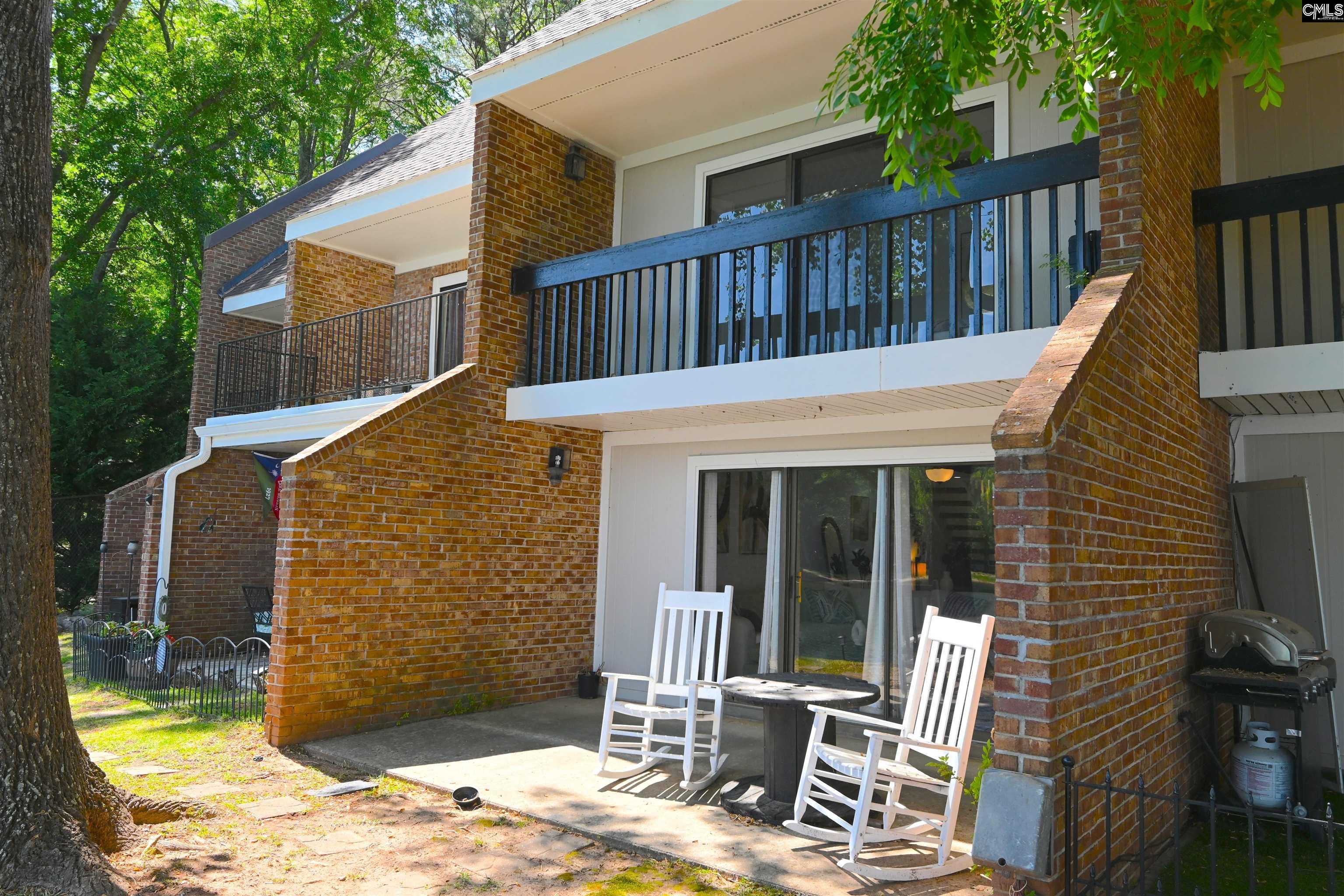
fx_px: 896
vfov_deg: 53.1
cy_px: 448
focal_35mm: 24
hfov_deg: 73.7
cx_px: 672
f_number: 5.6
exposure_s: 1/250
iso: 160
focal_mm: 16
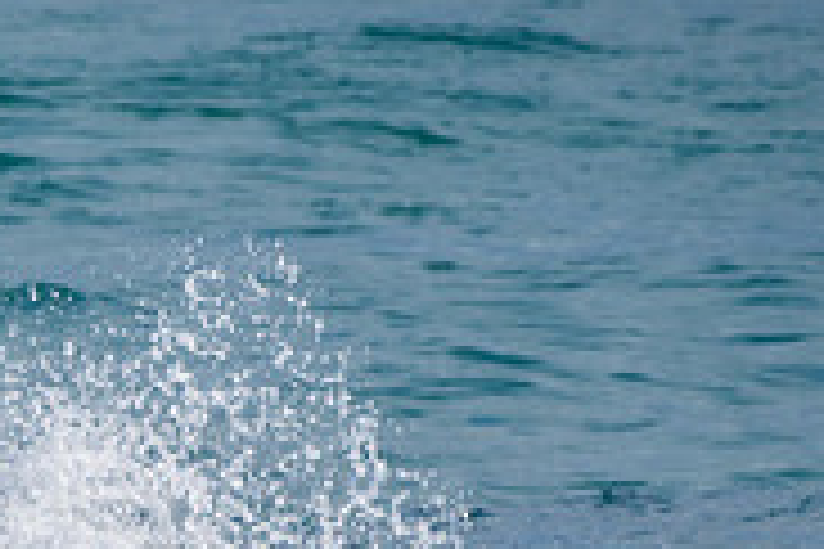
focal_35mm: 1806
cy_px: 668
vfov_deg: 0.8
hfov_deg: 1.1
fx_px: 41334
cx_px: -230
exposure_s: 1/2000
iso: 400
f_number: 5.6
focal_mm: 380
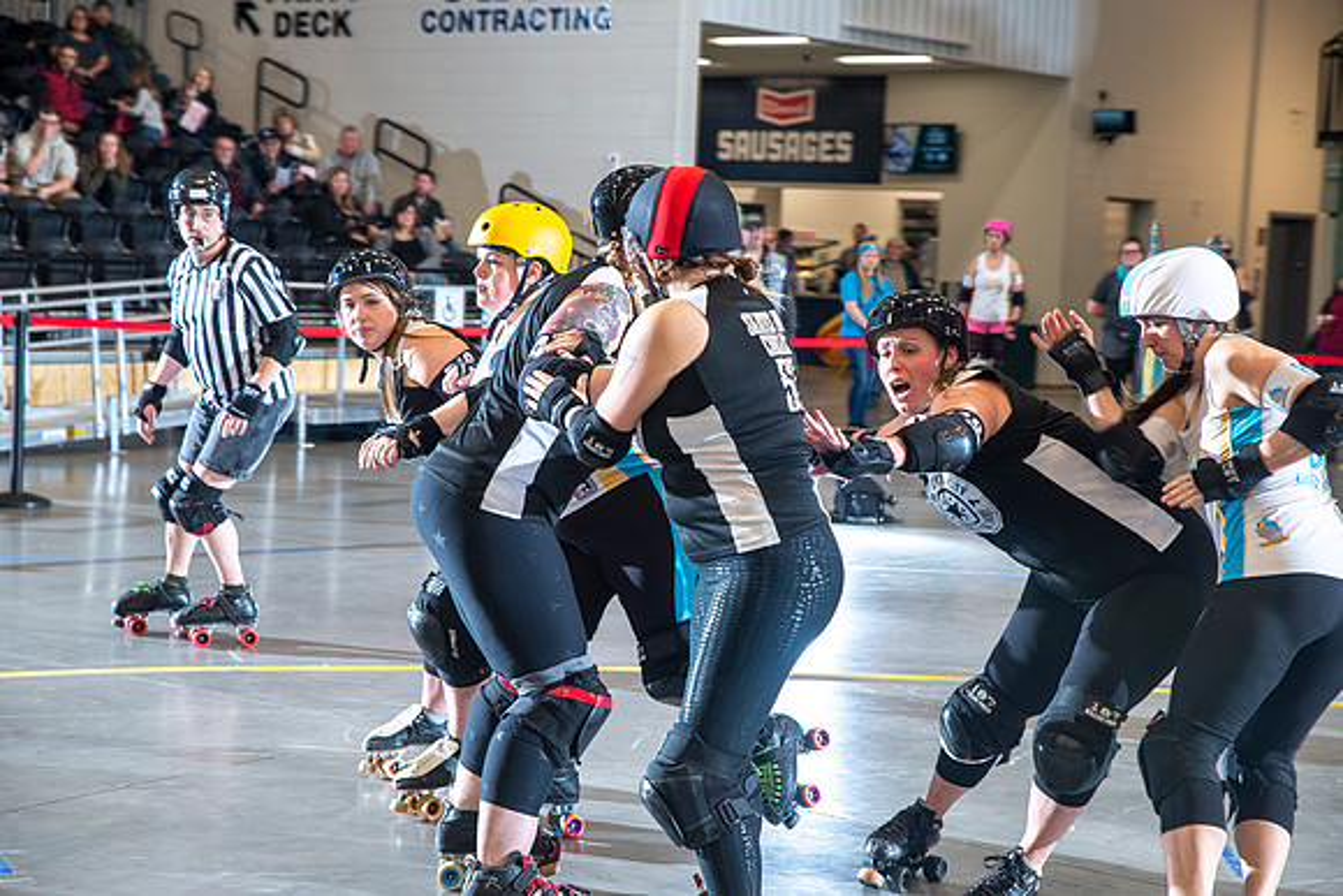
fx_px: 2612
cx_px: 672
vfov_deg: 19.5
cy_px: 448
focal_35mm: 70
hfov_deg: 28.8
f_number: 5.6
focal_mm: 70
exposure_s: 1/160
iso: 500
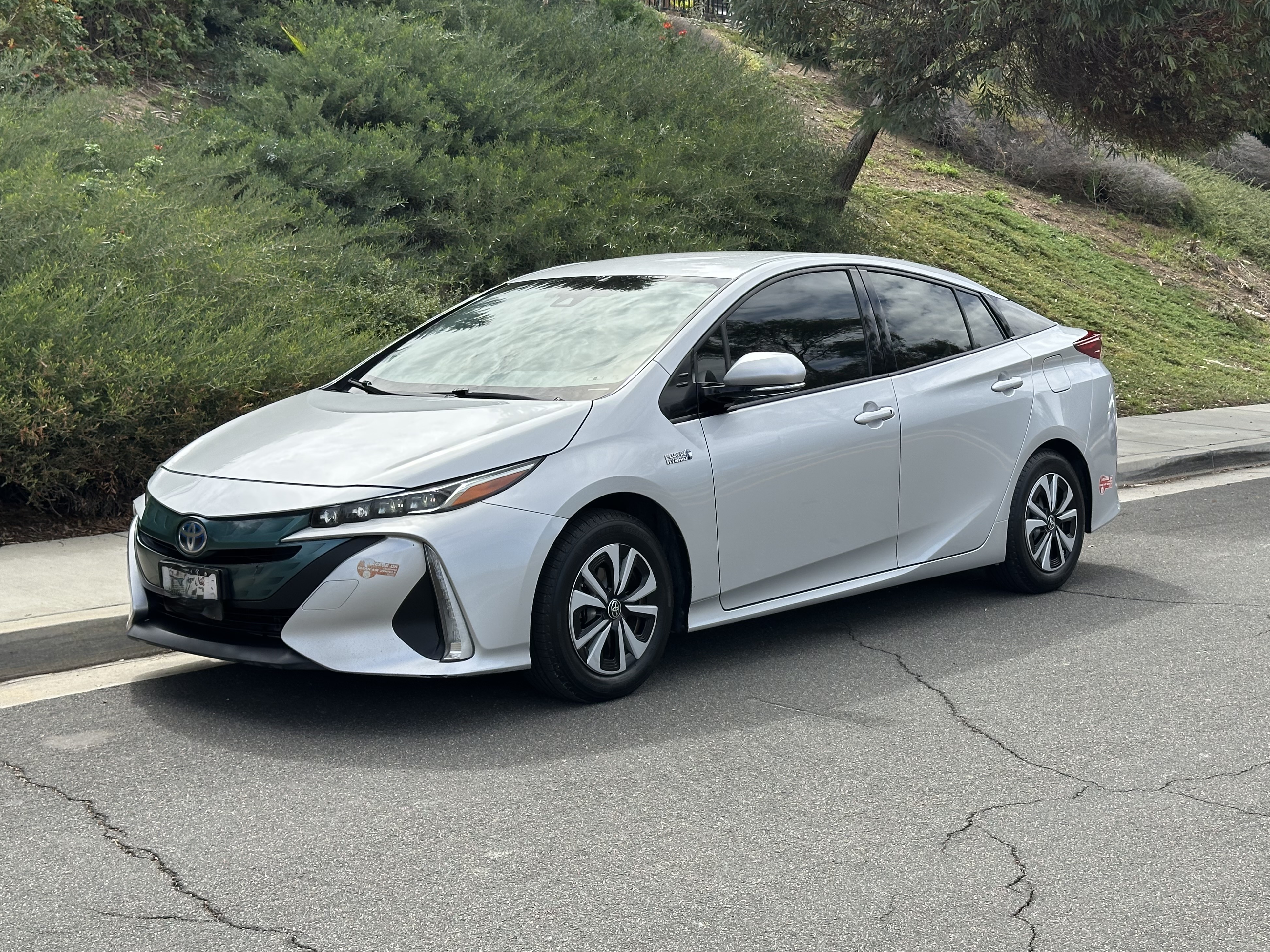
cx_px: 650
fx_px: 1834
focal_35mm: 50
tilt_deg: -6.8
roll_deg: +0.2
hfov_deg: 38.2
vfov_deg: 29.1
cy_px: 463
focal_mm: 6.86
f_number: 1.78
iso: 64
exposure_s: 1/2890
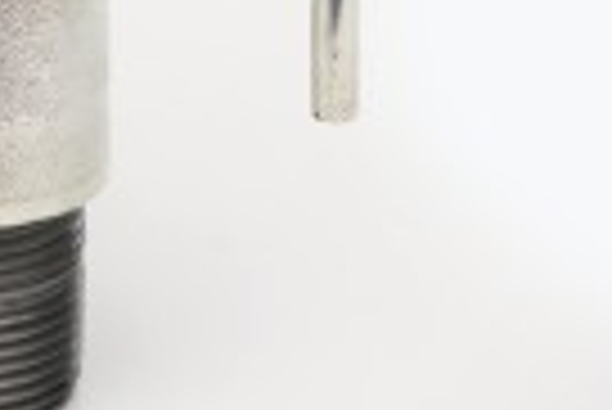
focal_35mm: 587
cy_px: -68
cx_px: 22
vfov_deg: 2.3
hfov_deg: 3.5
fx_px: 9990
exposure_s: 1/160
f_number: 7.1
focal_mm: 200
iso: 100
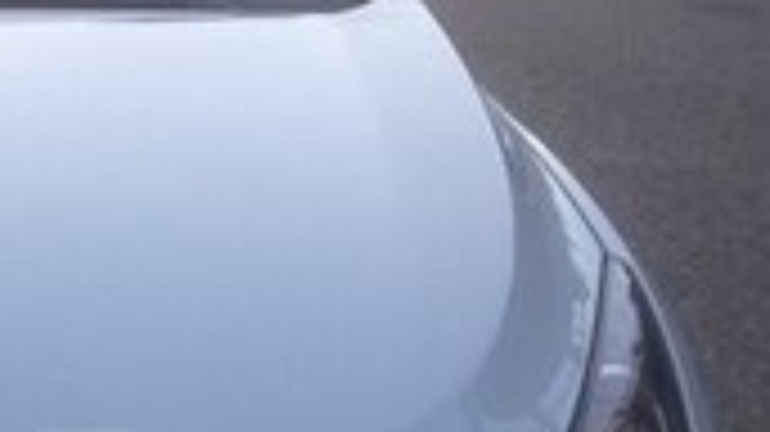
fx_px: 2837
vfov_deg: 8.6
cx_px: -324
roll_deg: -0.2
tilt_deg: -17.8
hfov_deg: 14.6
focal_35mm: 139
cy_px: 497
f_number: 2.4
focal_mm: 4.12
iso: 50
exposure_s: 1/287
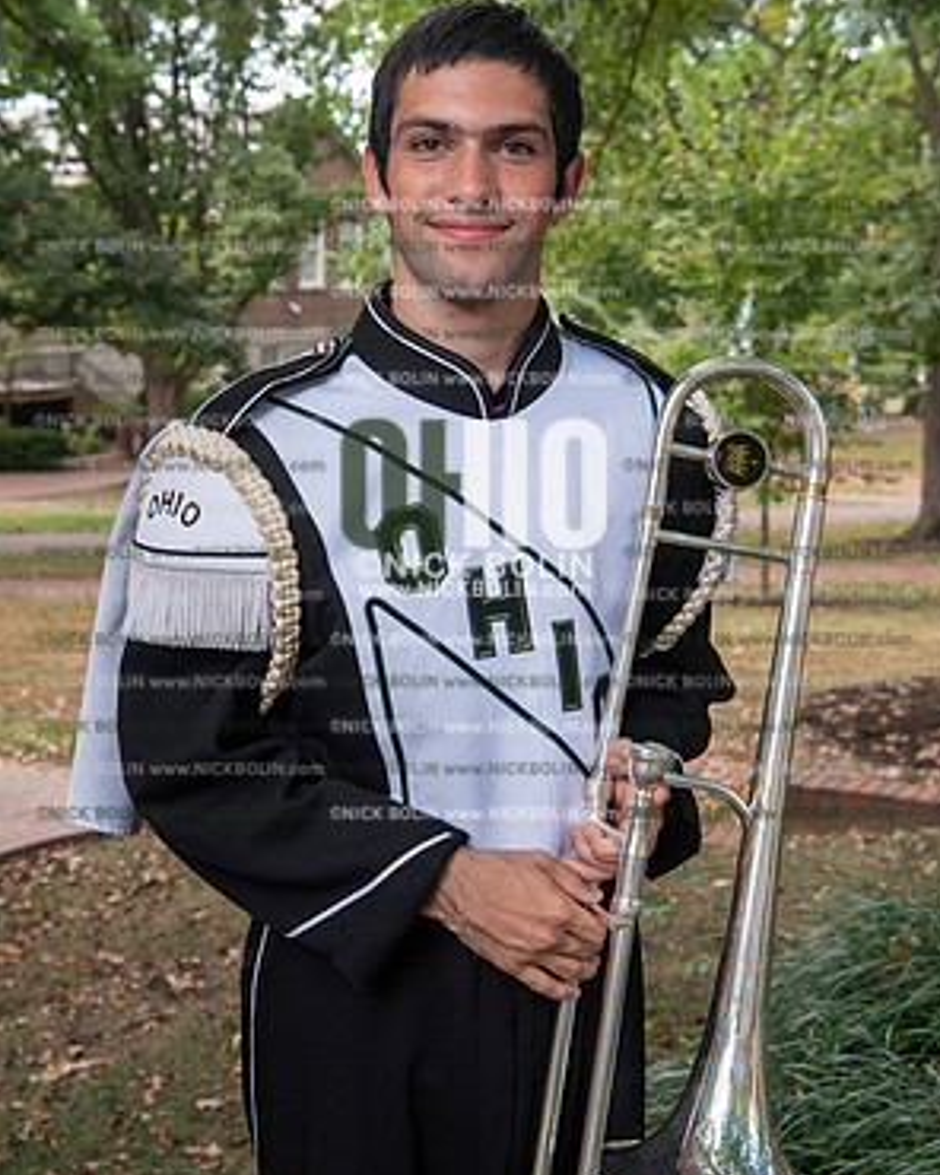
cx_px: 473
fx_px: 1982
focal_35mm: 57
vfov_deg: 33.0
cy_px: 508
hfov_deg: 26.7
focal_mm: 50
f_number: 8
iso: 500
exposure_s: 1/100
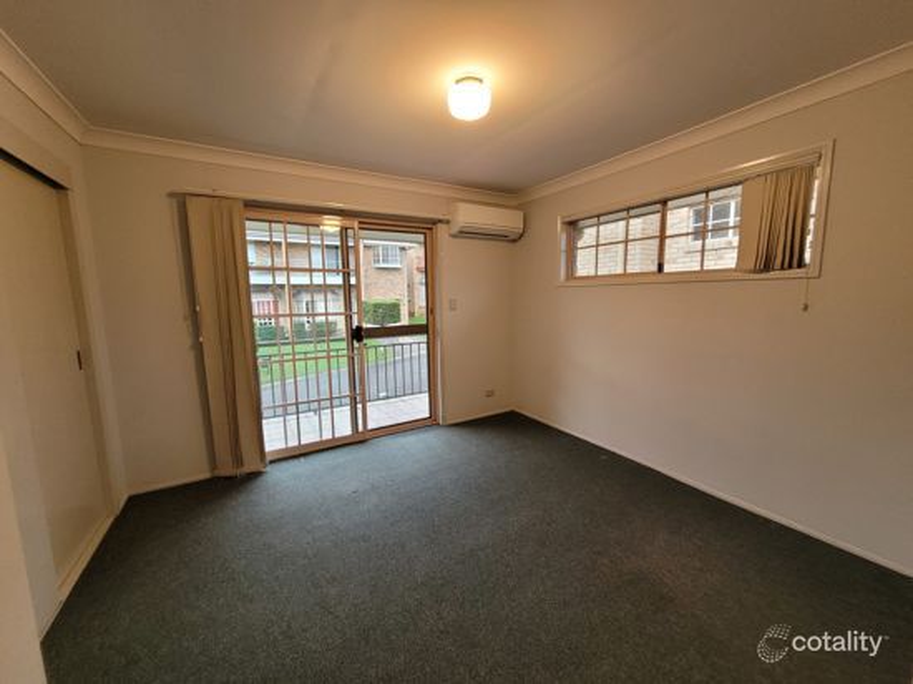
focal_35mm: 13
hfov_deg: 106.2
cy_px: 342
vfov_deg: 89.9
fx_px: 343
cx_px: 456
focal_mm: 1.74
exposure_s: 1/50
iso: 320
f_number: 2.2
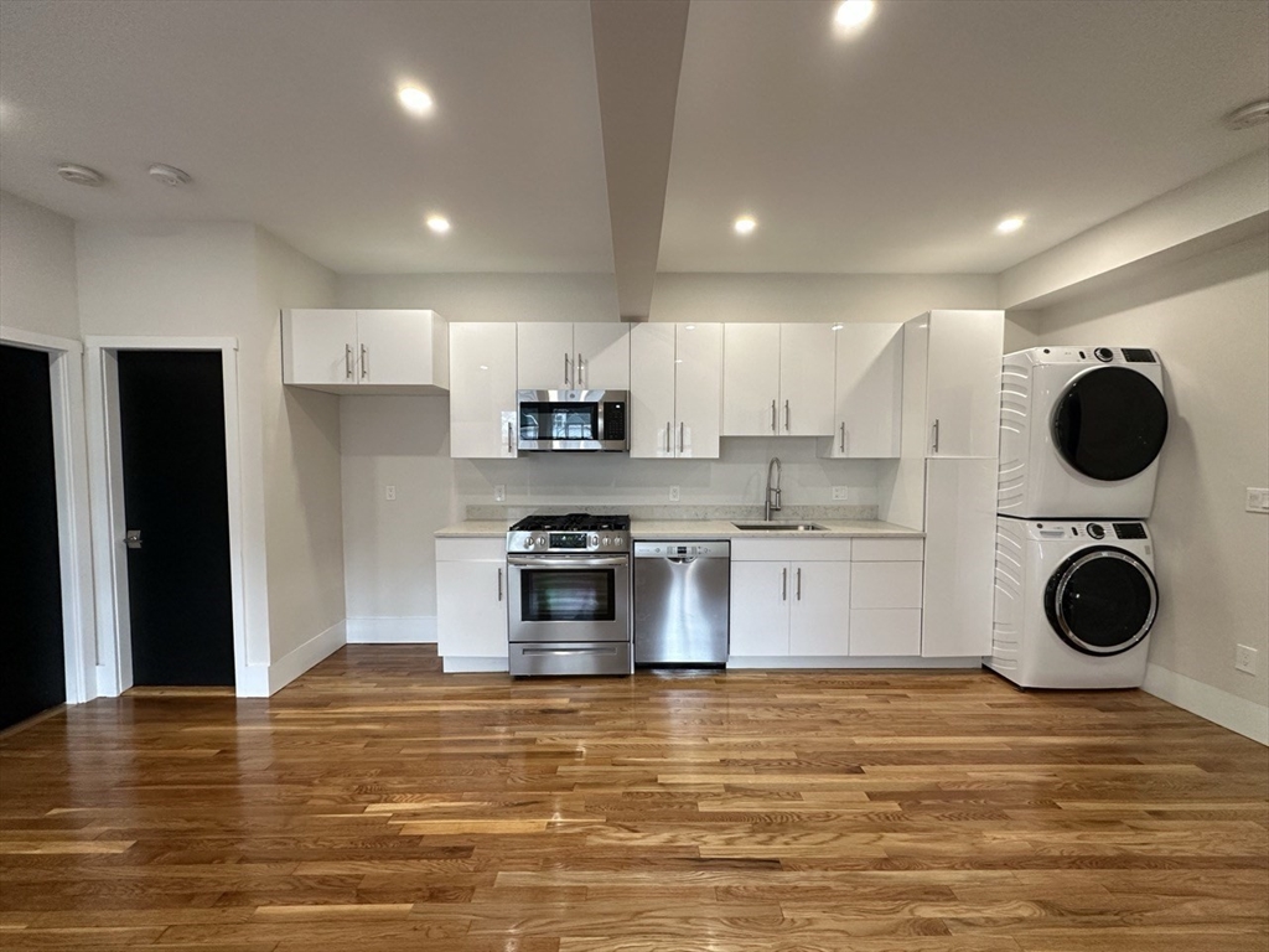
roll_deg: -0.2
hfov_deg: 102.1
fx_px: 513
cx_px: 634
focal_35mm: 14
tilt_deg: -3.4
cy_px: 476
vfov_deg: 85.7
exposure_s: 1/120
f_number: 2.2
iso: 200
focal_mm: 2.22
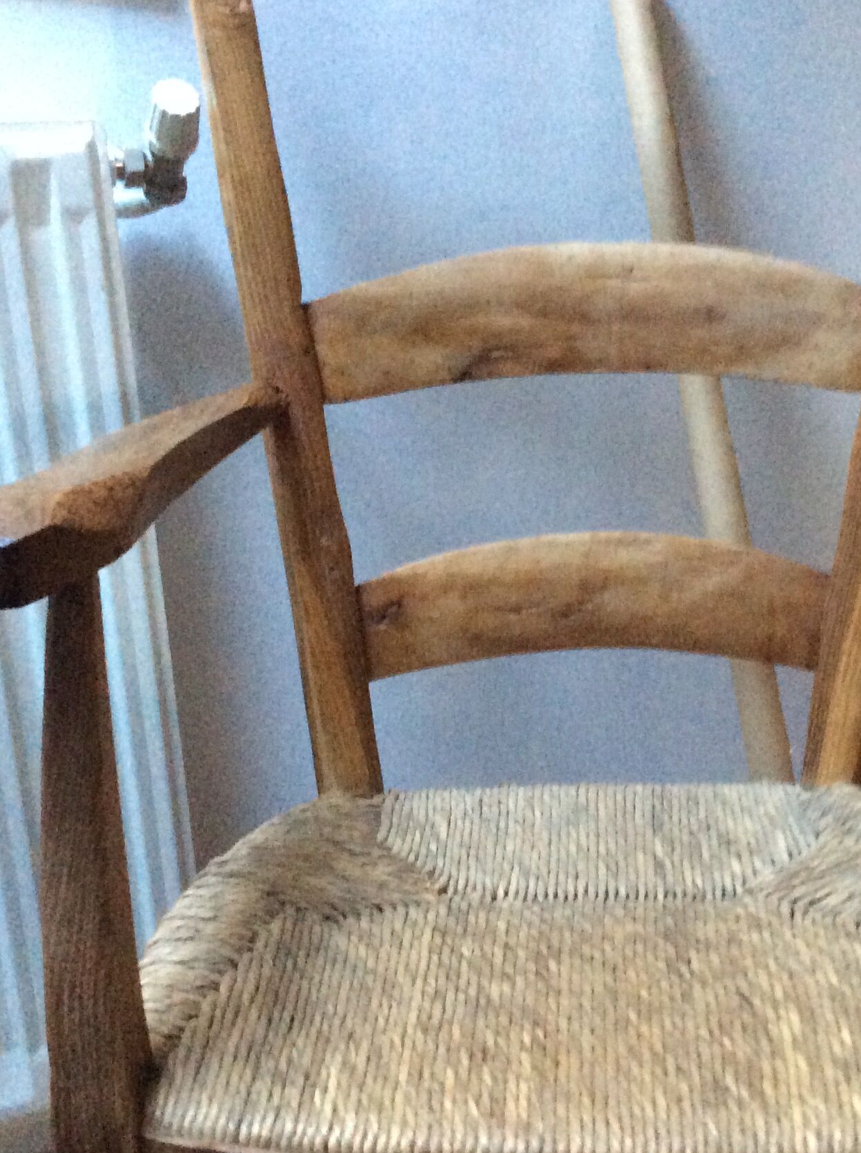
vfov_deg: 38.2
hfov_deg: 28.8
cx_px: 593
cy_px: 645
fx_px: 1663
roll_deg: +3.5
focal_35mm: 50
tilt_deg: -17.2
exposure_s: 1/17
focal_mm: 3.3
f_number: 2.4
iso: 400
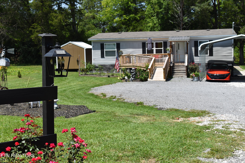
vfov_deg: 25.8
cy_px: 82
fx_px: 357
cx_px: 122
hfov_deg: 37.9
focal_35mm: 52
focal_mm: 35
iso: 100
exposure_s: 1/250
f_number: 8
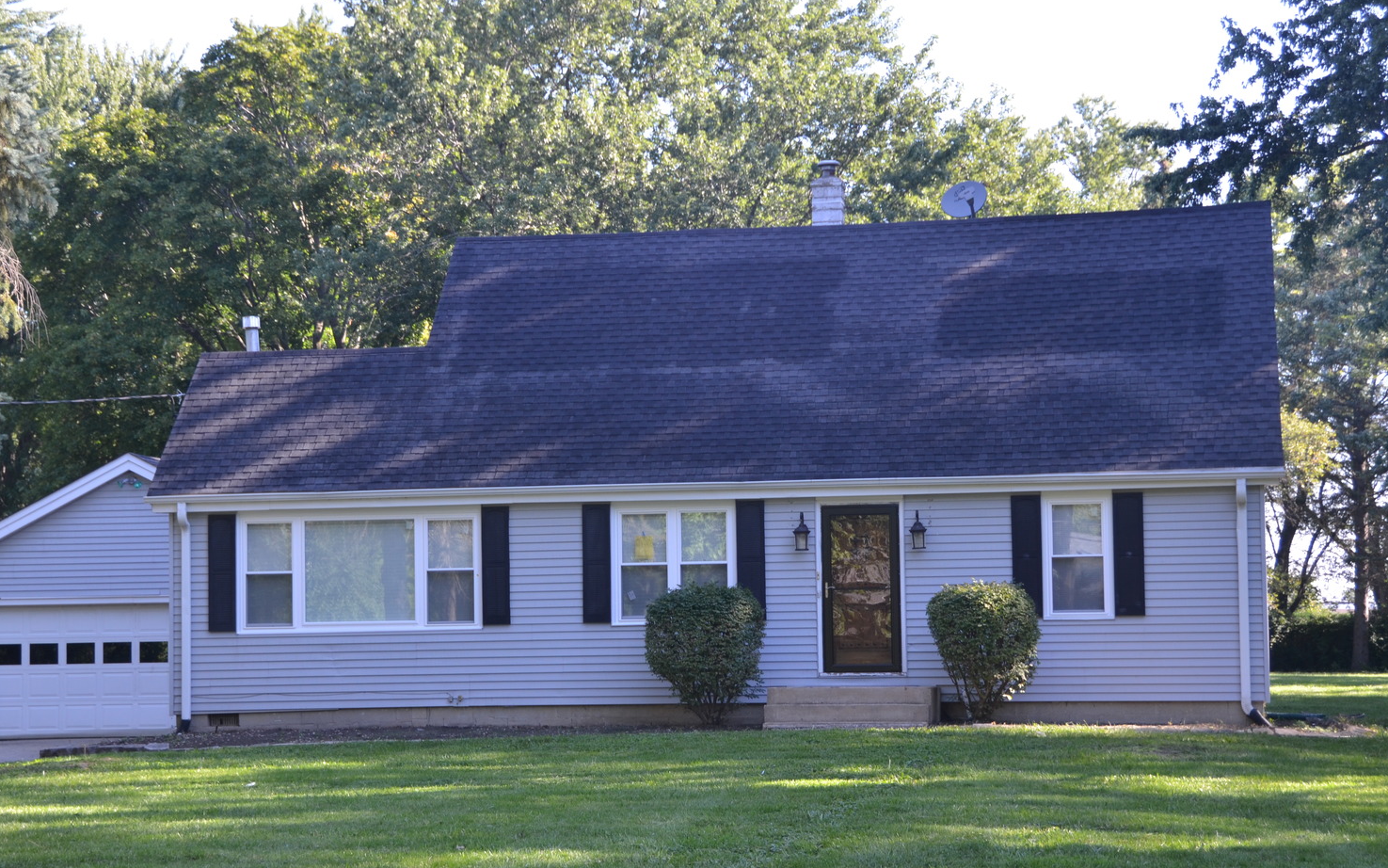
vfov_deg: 16.1
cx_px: 645
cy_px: 496
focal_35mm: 81
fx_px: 3064
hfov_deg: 25.5
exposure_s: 1/160
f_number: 6.3
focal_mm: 48
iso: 200
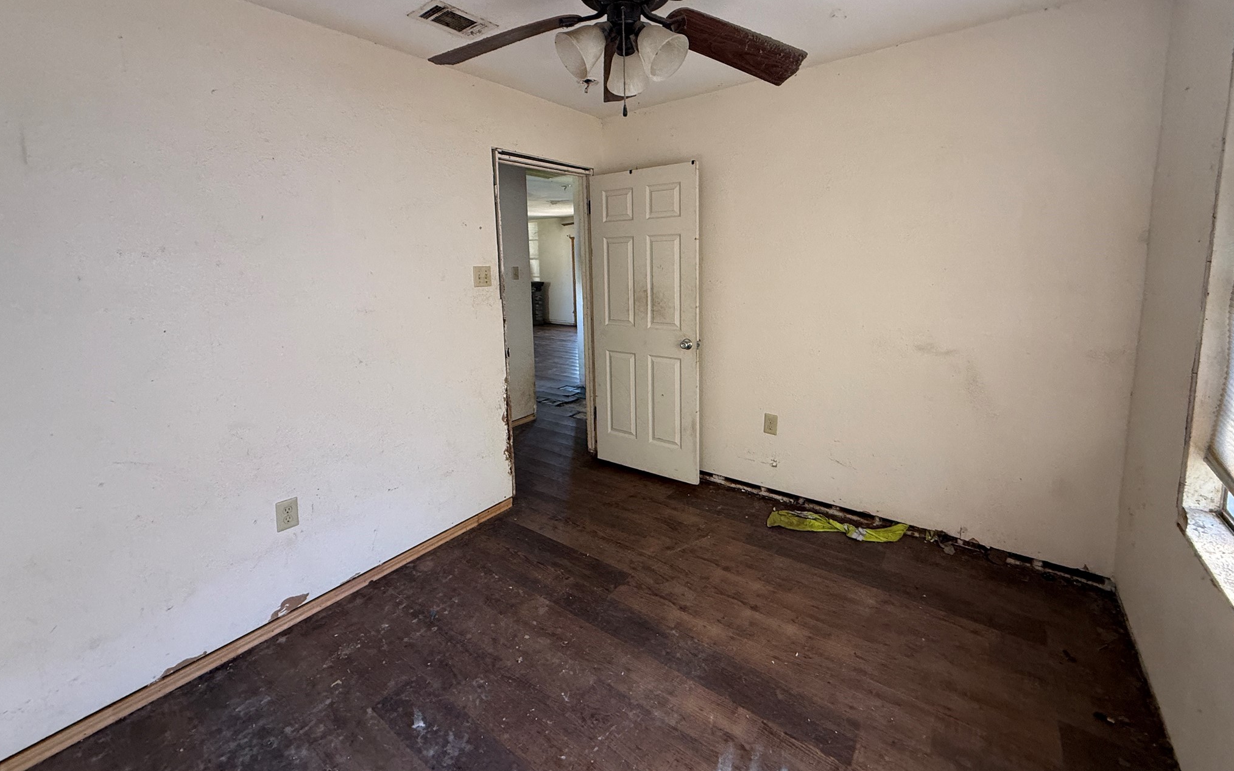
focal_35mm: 15
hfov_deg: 101.5
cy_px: 321
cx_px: 618
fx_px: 504
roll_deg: +1.5
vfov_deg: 74.2
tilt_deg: -5.9
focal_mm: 2.22
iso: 250
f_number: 2.2
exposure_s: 1/99
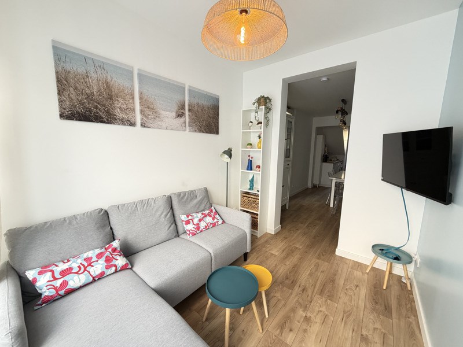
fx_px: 187
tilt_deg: -8.5
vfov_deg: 85.7
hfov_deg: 102.1
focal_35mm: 14
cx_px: 232
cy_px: 174
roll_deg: -1.2
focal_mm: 2.22
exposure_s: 1/60
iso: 400
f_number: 2.2
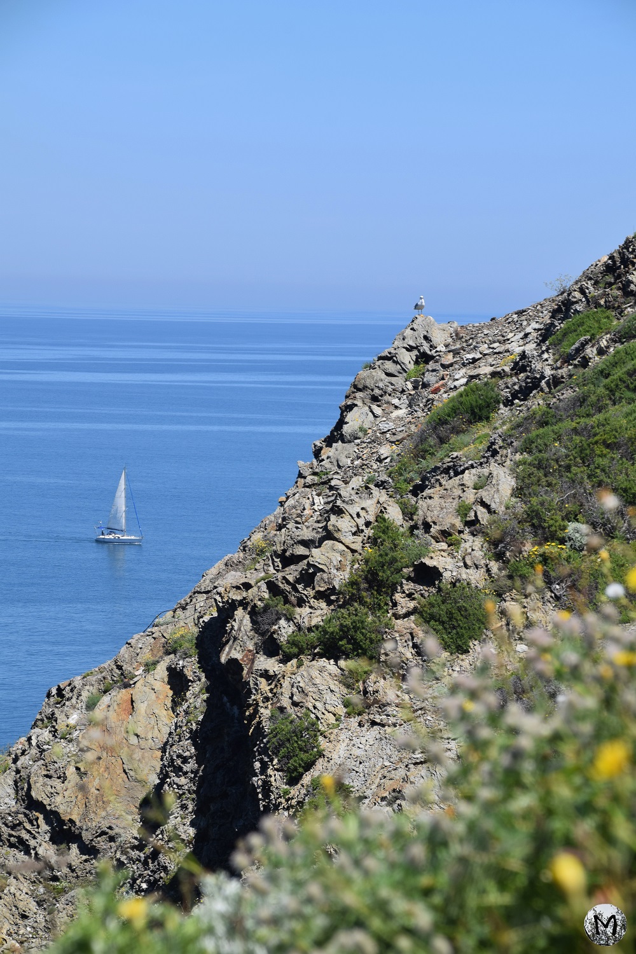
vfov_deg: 16.1
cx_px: 318
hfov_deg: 10.8
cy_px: 477
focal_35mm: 128
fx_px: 3378
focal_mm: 85
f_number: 9
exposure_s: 1/320
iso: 200
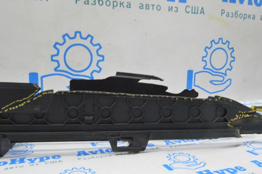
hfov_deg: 55.2
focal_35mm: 34
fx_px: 251
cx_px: 131
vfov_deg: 38.3
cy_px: 87
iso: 6400
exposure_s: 1/15
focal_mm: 23
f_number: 20
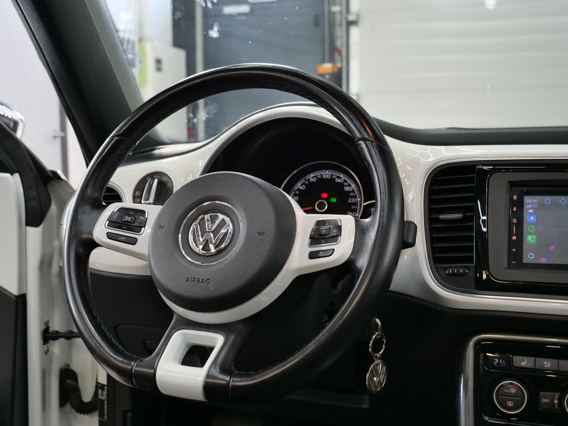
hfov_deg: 42.9
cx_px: 284
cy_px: 213
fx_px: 722
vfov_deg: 32.9
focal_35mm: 44
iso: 500
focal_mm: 22
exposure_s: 1/60
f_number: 3.9
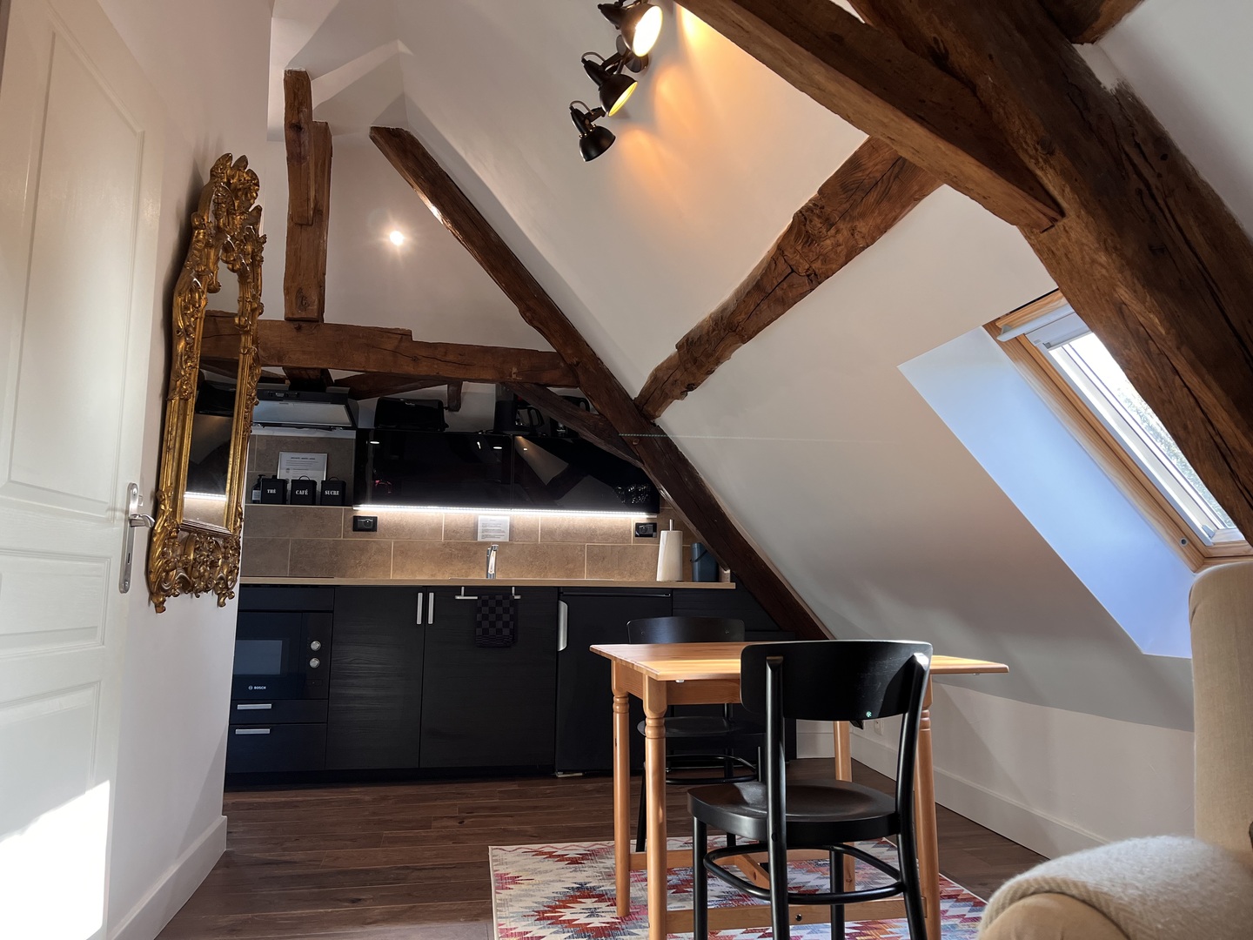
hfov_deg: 67.3
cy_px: 470
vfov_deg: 53.1
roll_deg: -1.3
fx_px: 941
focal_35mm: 26
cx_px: 626
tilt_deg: +6.6
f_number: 1.6
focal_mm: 5.1
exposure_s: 1/118
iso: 125
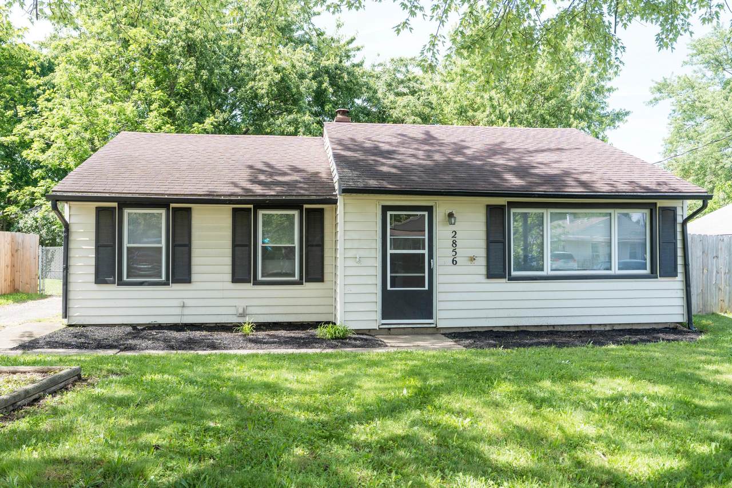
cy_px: 244
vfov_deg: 45.0
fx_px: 590
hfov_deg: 63.7
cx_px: 366
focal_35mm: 29
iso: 125
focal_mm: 29
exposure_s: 1/200
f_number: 4
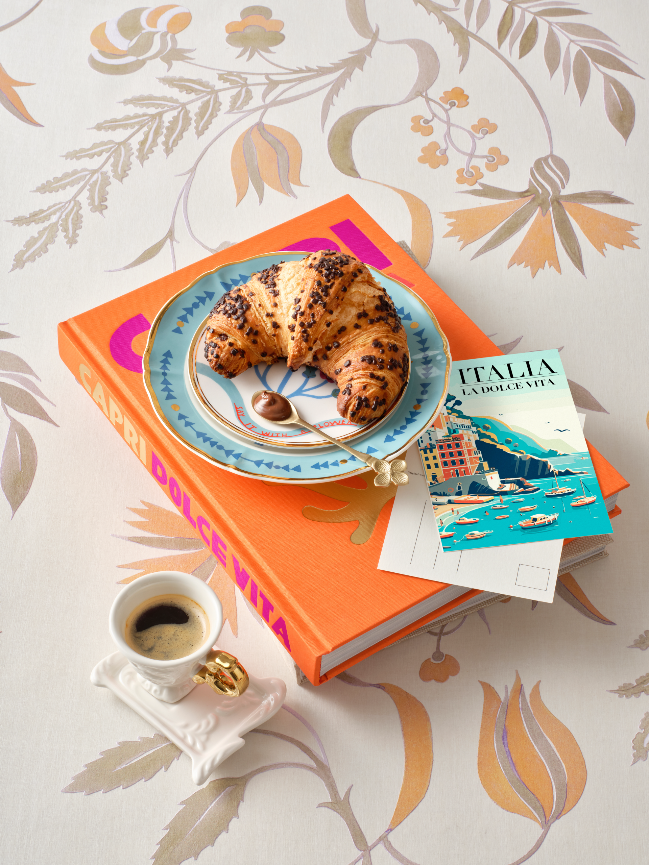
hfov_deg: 18.7
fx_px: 1975
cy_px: 432
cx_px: 324
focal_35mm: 79
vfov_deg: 24.7
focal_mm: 100
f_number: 29
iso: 500
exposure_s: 1/125
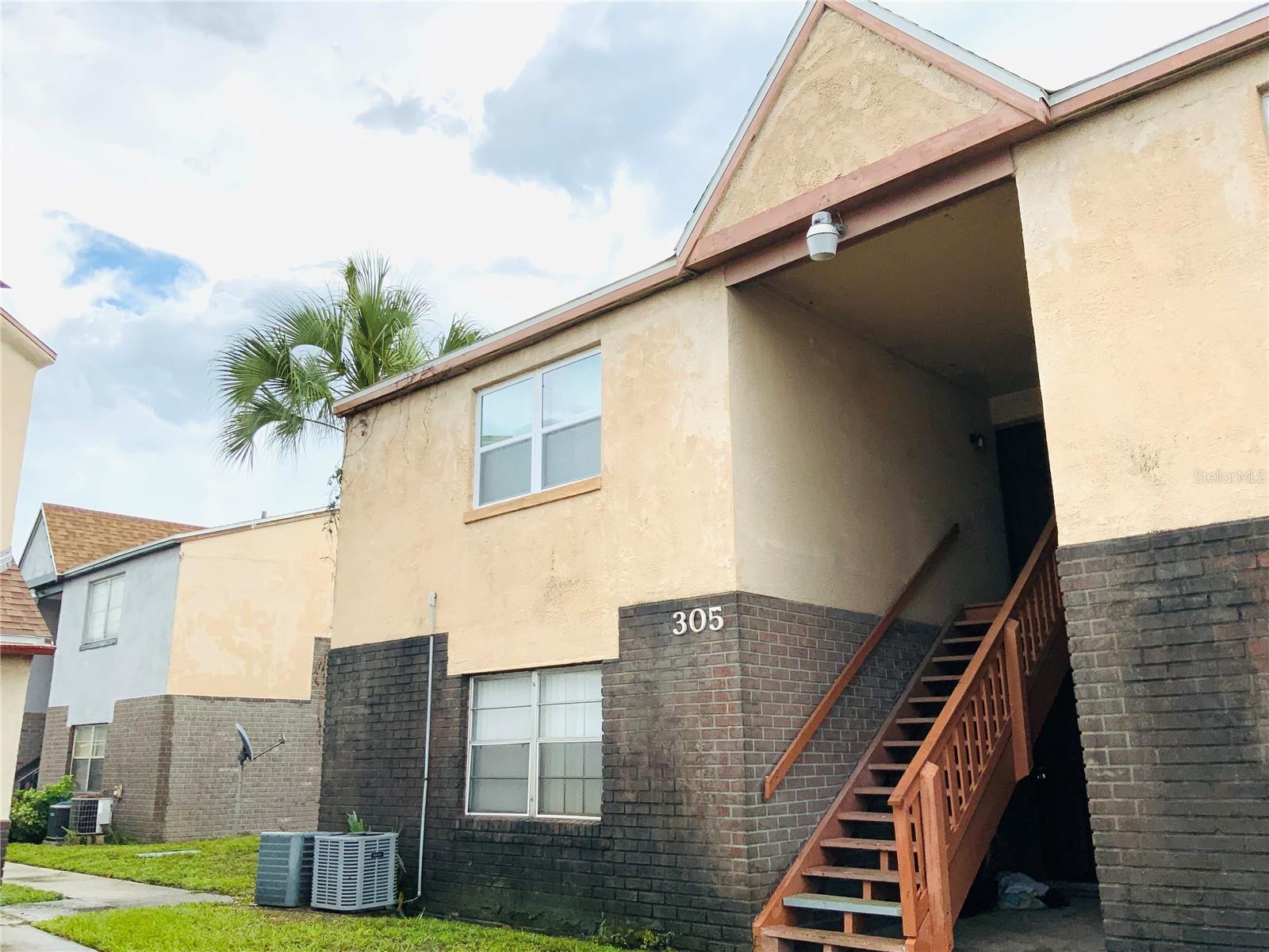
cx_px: 634
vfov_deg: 48.2
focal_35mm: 29
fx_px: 1063
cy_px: 476
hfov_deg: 61.7
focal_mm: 3
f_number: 1.8
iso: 16
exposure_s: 1/719
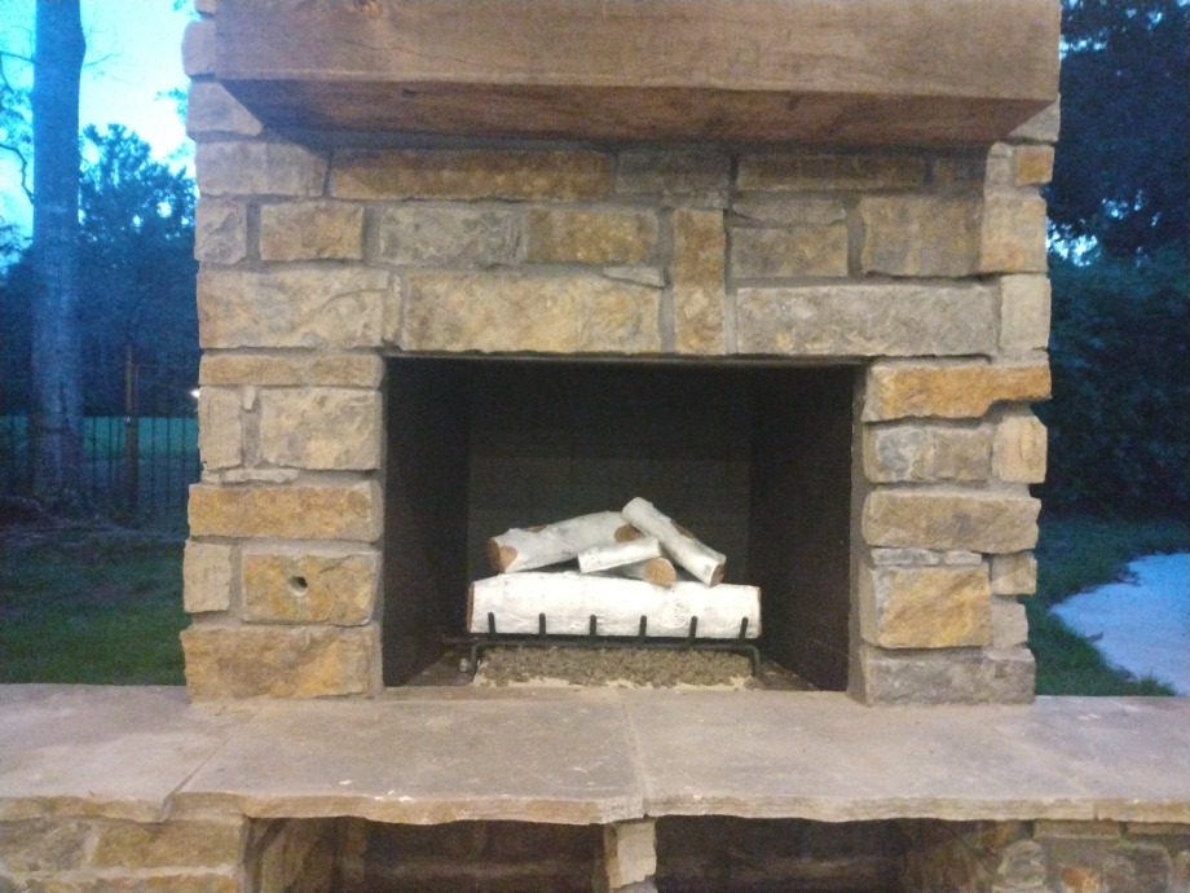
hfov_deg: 81.7
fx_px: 688
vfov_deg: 66.0
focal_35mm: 20
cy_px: 446
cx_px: 595
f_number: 2
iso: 2528
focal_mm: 3.54
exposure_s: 1/15
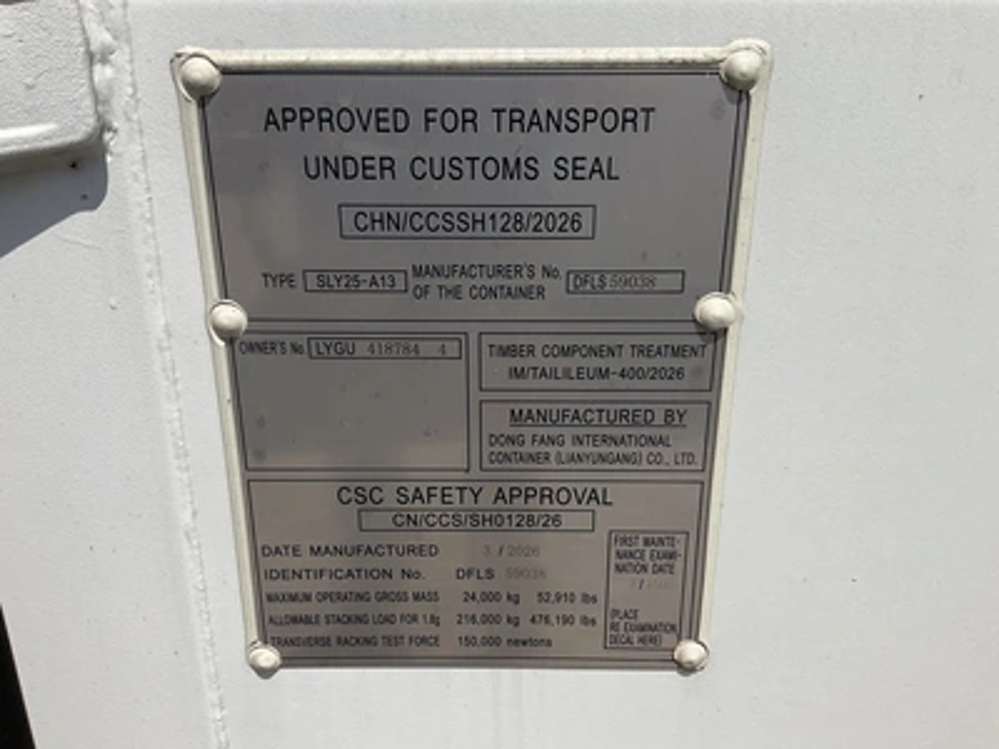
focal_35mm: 29
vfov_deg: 48.2
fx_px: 837
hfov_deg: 61.7
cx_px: 500
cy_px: 374
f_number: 1.8
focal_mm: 3
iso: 25
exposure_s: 1/2427
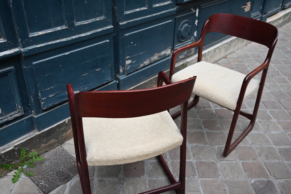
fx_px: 273
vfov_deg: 39.1
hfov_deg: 56.1
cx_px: 146
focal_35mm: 34
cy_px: 97
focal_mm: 22.5
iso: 400
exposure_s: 1/200
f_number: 3.8
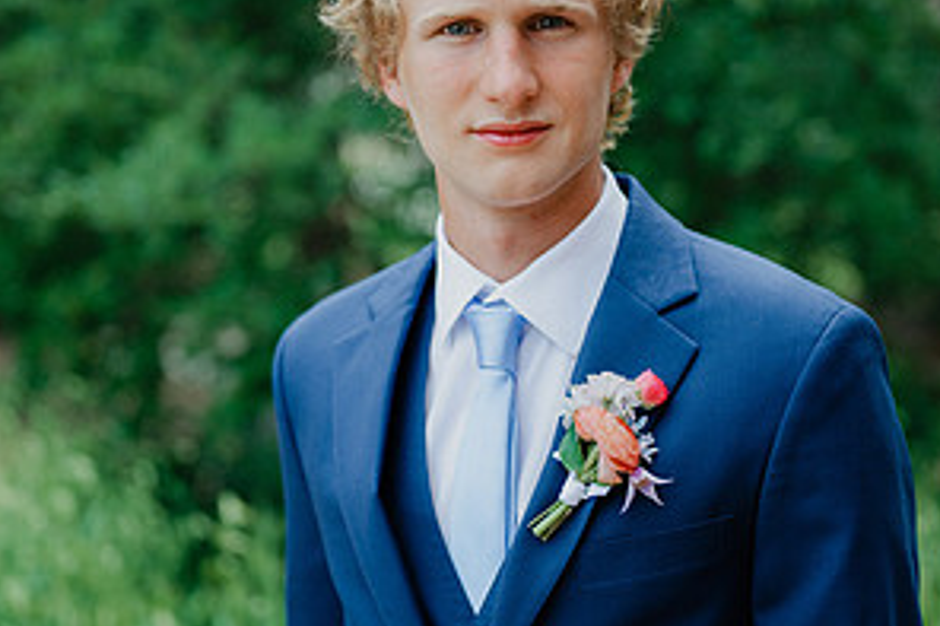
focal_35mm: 76
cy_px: 299
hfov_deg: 26.7
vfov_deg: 17.9
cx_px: 473
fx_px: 1983
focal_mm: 50
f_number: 2
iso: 160
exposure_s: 1/1600
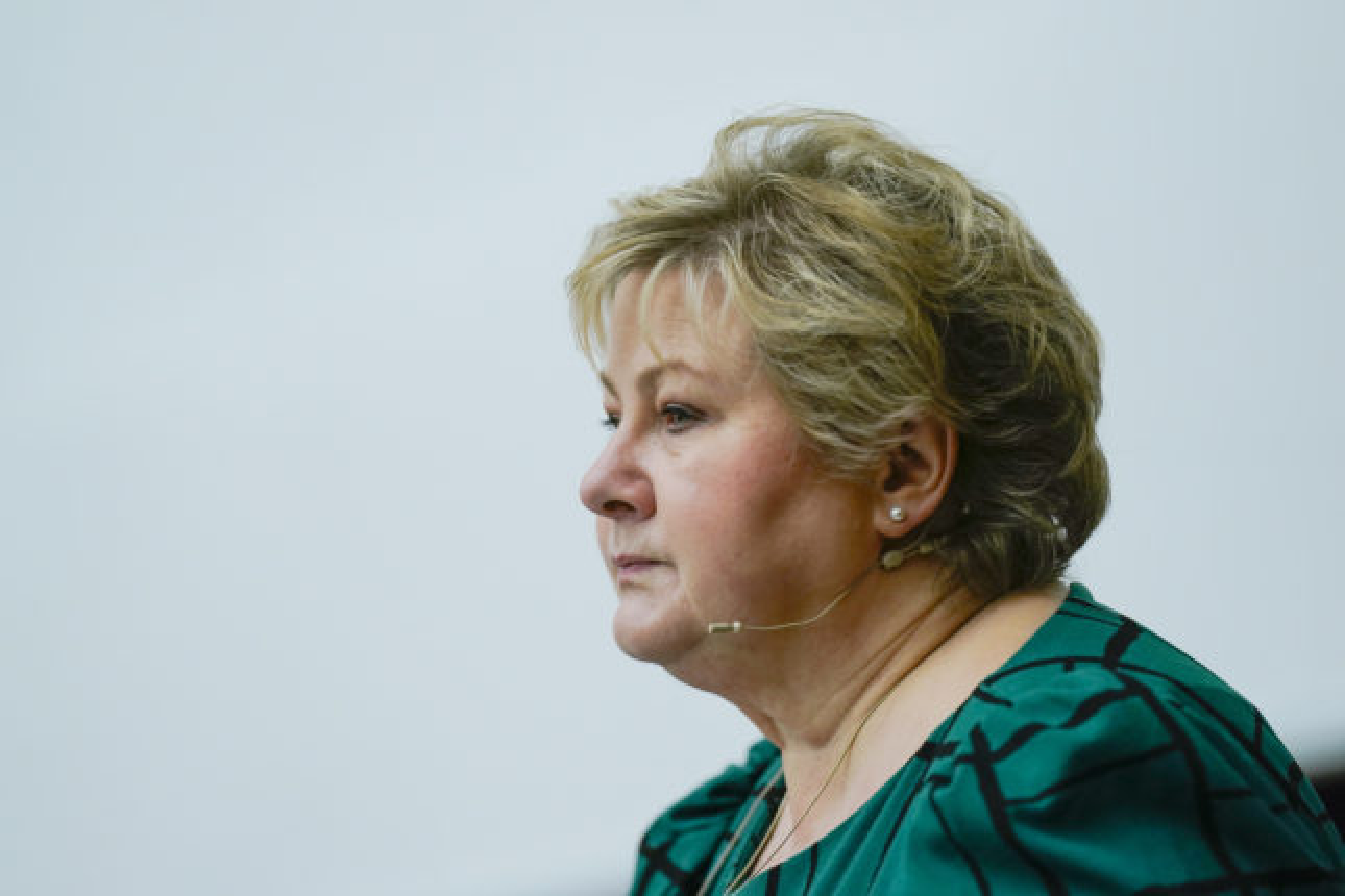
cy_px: 448
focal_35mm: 159
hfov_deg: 12.9
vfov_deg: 8.6
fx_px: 5940
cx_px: 672
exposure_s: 1/160
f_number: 2.8
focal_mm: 159
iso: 1600
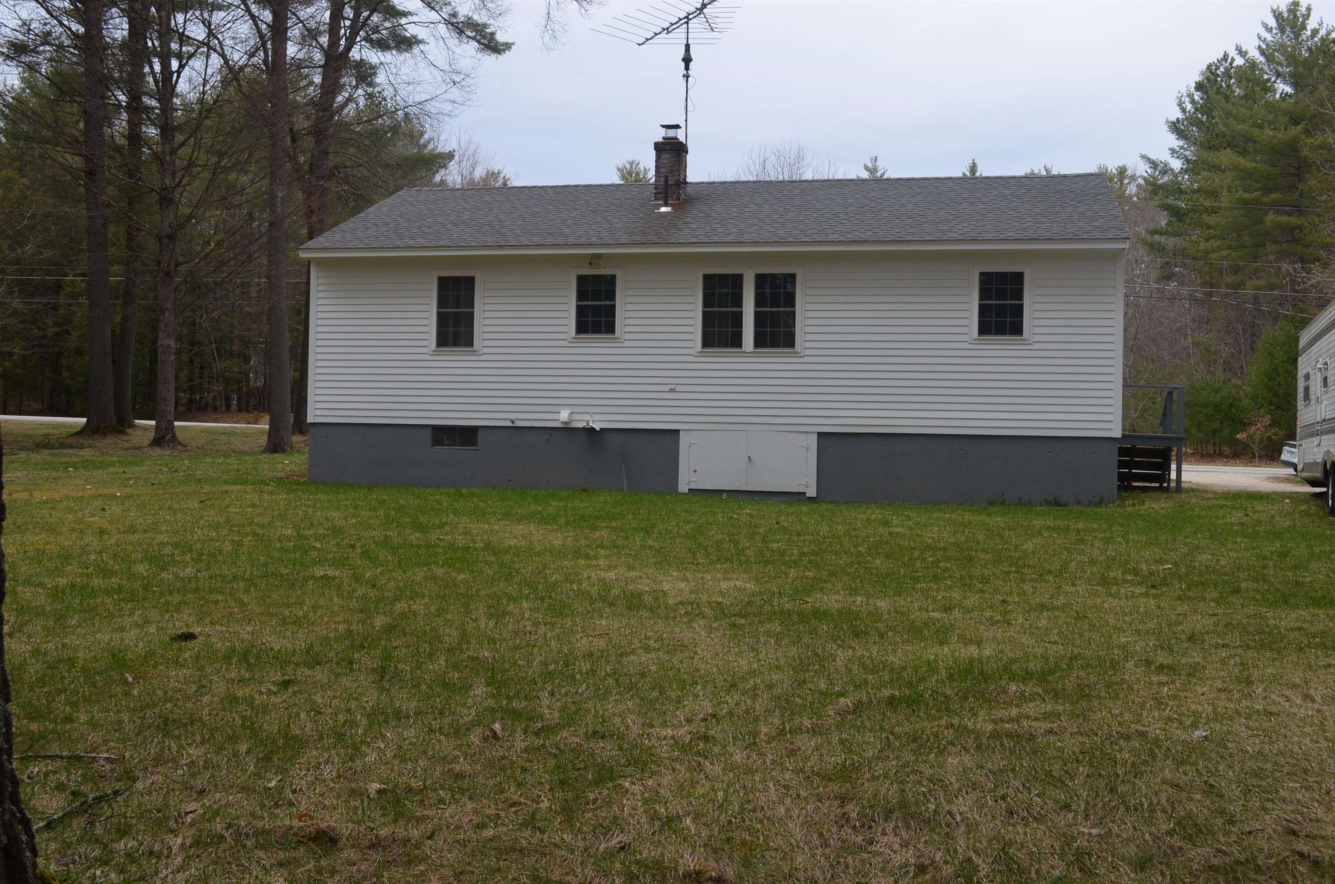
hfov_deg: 53.2
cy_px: 442
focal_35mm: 36
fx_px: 1332
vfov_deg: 36.7
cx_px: 668
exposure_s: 1/250
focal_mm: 24
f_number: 8
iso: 400
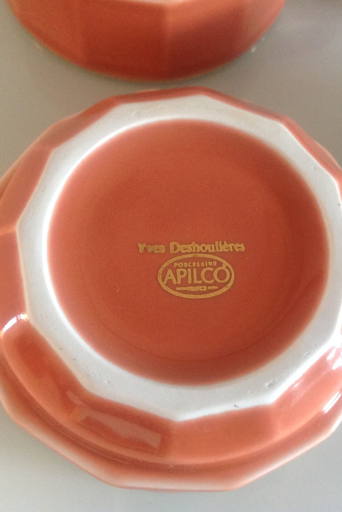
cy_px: 255
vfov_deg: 40.3
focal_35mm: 49
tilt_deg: -72.0
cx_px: 224
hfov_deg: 27.4
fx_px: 698
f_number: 2.4
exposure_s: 1/17
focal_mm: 4.28
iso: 160
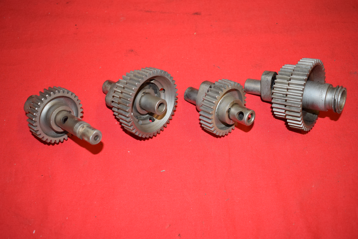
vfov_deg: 33.0
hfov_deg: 47.9
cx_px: 179
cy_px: 120
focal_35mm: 40
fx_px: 403
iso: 640
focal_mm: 27
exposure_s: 1/125
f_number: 5
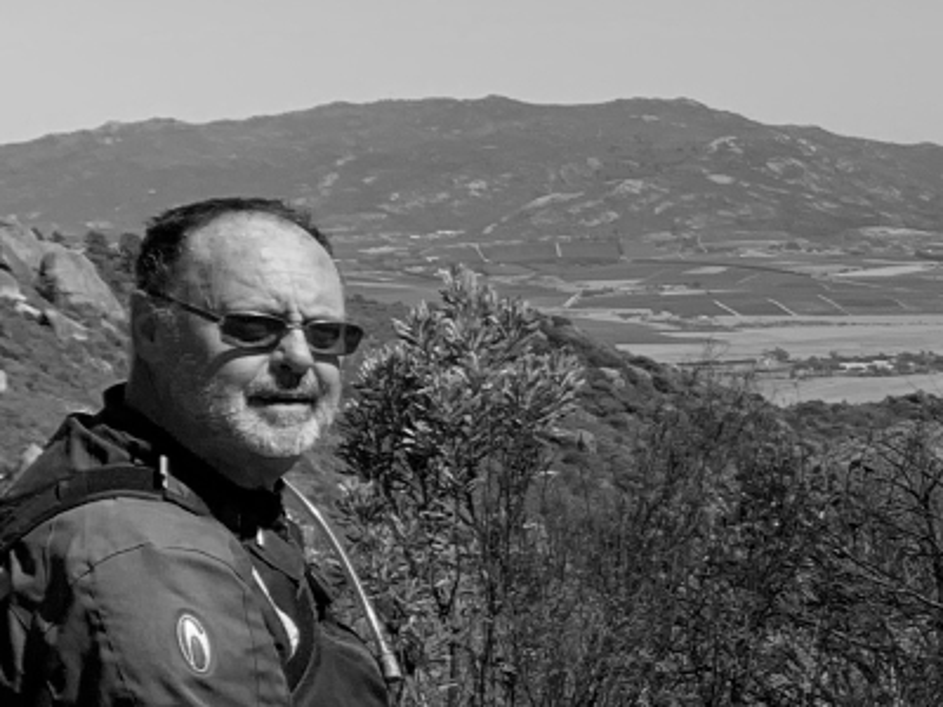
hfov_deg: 67.3
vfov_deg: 53.1
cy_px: 354
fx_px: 708
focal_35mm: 26
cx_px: 472
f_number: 1.8
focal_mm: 4.2
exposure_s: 1/2481
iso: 25
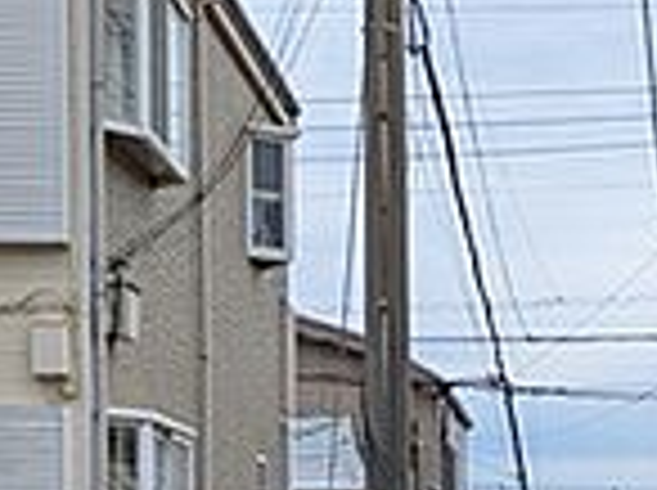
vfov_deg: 14.0
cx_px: 774
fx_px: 1933
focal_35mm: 102
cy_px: 587
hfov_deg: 18.4
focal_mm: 4.53
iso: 29
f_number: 1.7
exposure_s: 1/1350
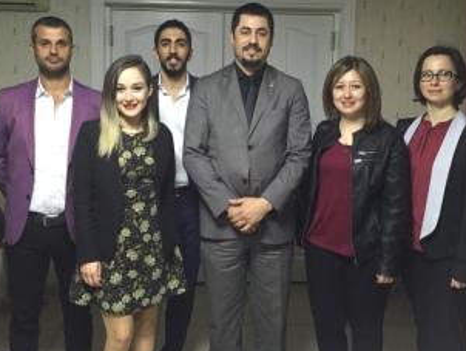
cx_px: 236
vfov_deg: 33.5
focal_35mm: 43
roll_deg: -1.1
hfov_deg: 43.8
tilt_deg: -6.2
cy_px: 133
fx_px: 579
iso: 250
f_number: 2.2
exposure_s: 1/17
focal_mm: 4.15
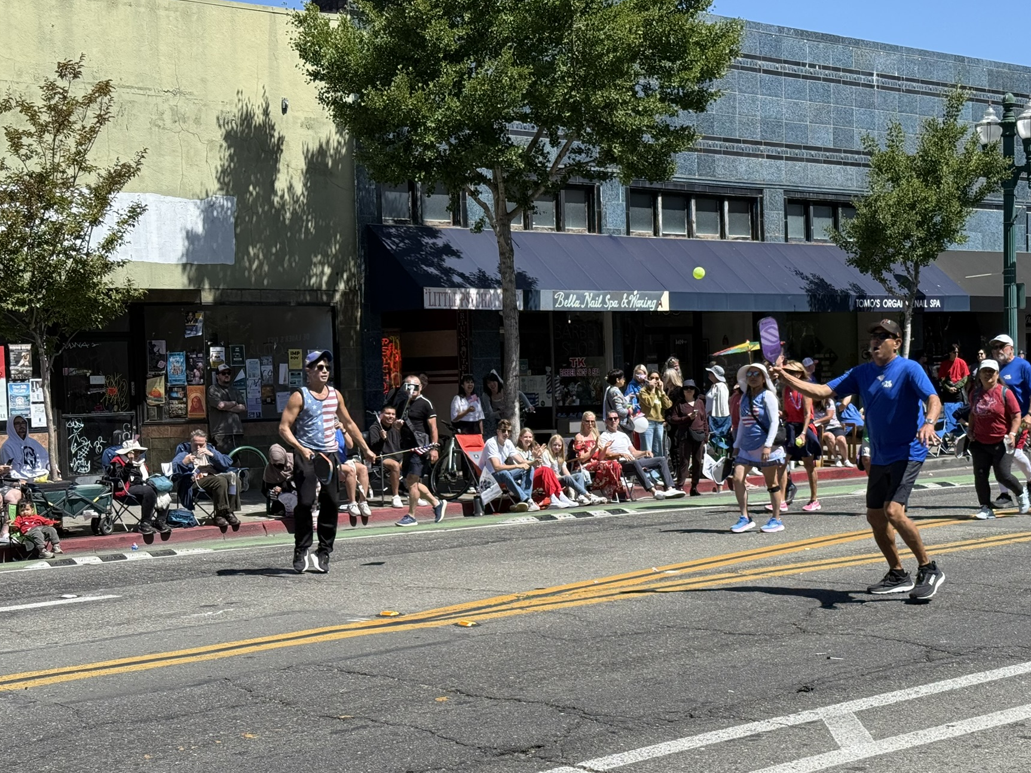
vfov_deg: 25.6
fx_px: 1697
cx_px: 593
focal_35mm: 57
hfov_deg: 33.7
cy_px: 457
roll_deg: +0.7
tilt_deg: -1.0
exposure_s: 1/3534
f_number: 1.78
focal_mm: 6.76
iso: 64
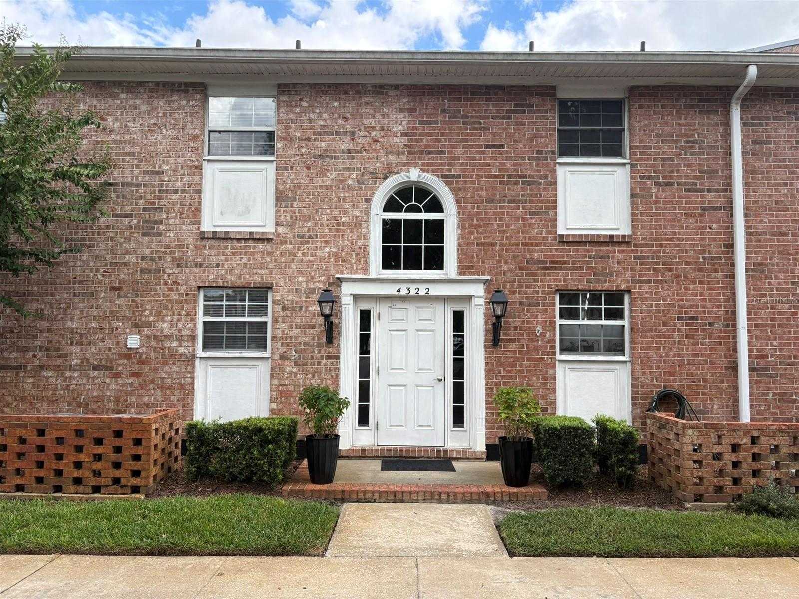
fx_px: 600
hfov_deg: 67.3
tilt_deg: +4.5
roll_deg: -0.1
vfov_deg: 53.1
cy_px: 300
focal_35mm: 26
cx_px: 400
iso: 64
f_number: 1.6
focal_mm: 5.96
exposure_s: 1/1311
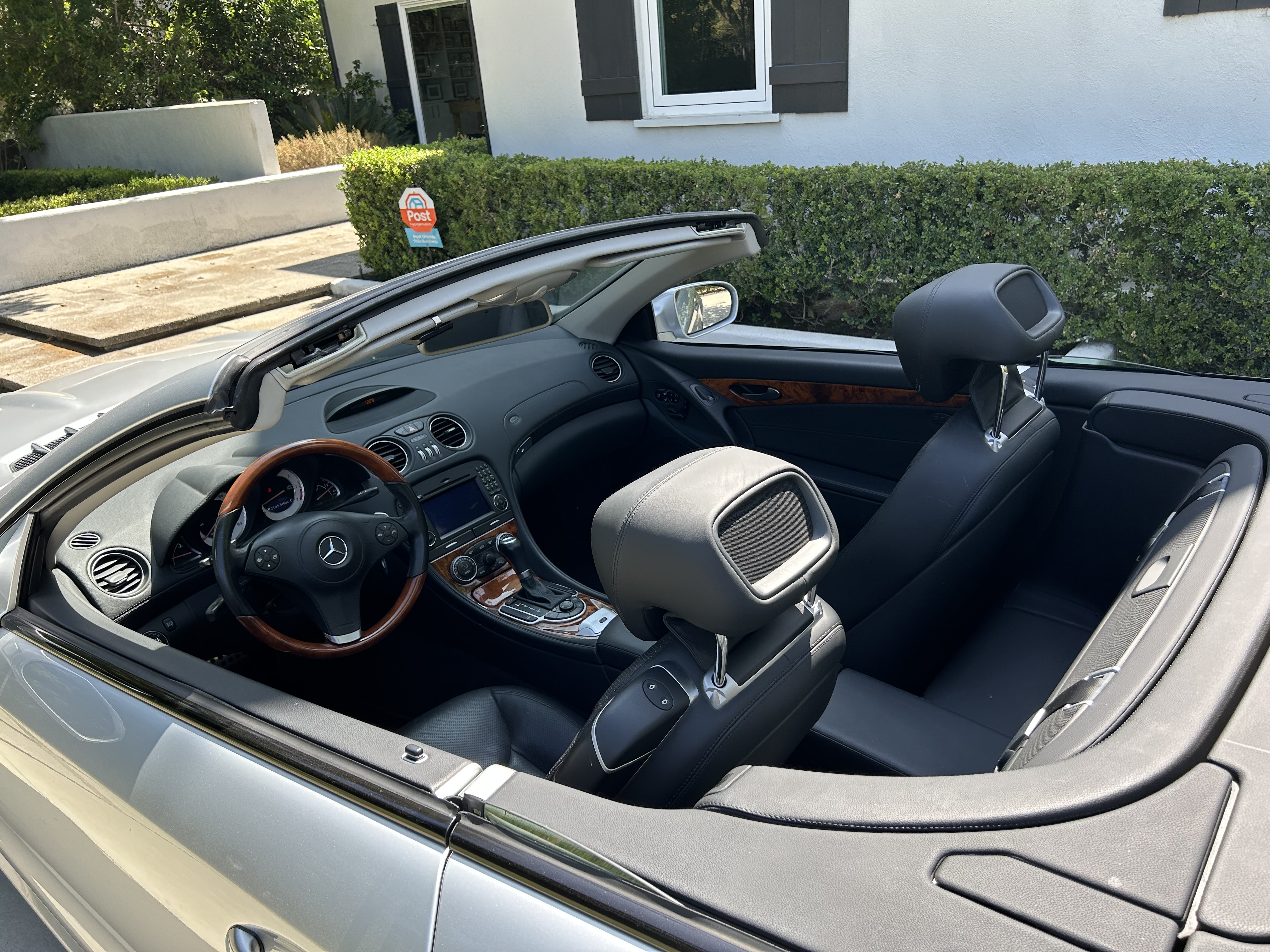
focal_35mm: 26
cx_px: 635
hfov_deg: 67.3
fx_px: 954
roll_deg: +5.6
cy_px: 476
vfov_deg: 53.1
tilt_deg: -21.4
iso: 50
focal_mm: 5.7
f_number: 1.5
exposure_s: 1/683
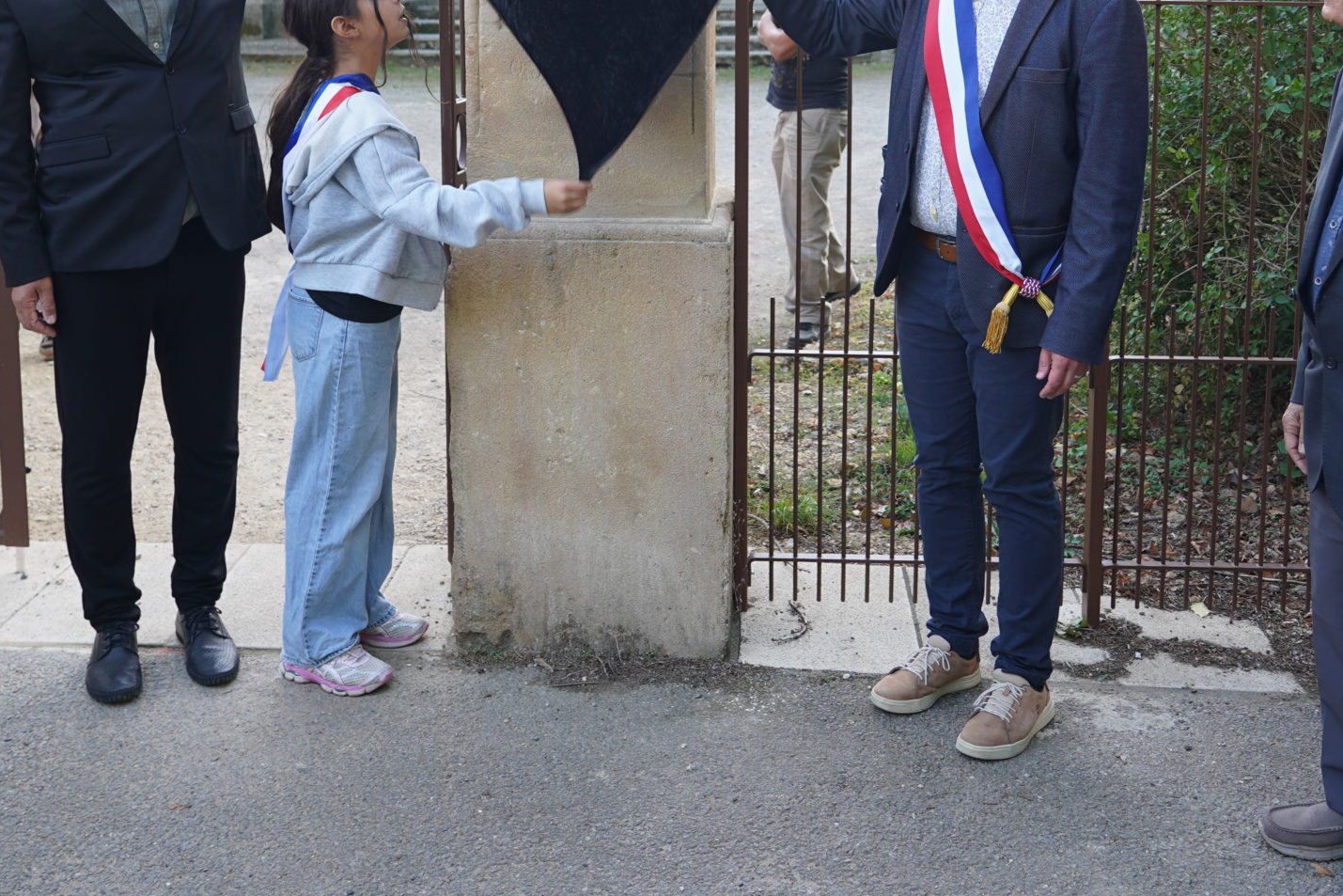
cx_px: 715
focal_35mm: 43
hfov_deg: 45.4
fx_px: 1604
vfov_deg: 30.2
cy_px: 141
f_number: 4
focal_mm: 24
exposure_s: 1/60
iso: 160
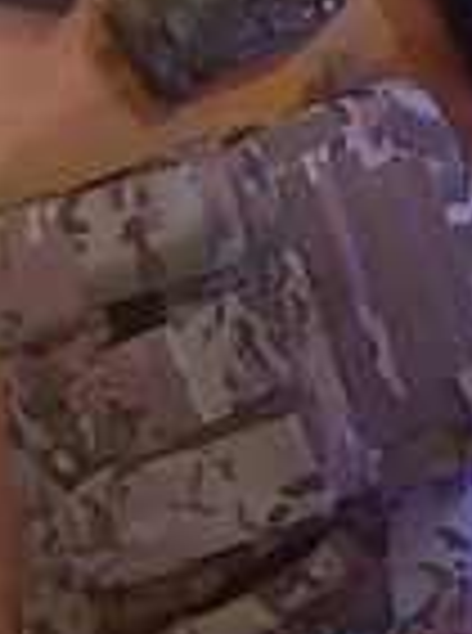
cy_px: -54
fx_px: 1352
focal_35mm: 74
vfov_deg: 24.7
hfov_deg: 19.6
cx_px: 373
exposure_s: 1/36
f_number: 1.5
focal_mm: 5.7
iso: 500
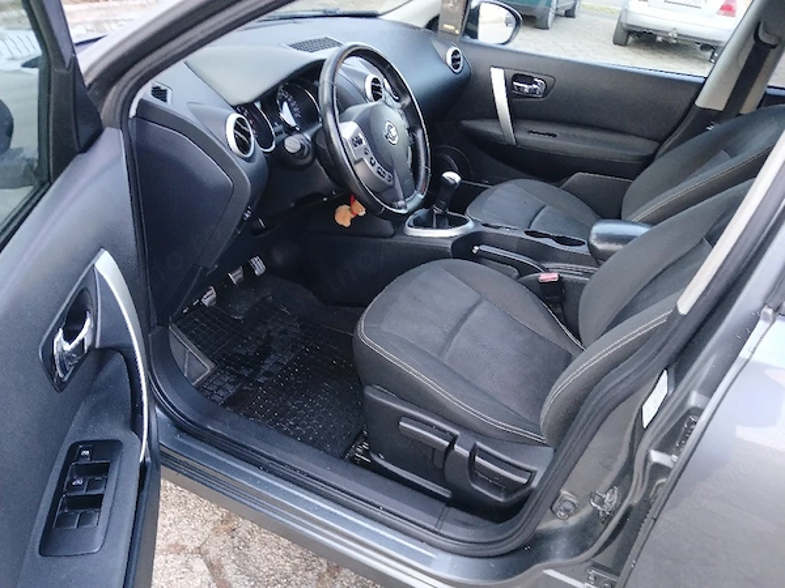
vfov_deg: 53.1
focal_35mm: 26
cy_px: 294
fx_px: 590
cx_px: 392
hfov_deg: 67.3
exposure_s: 1/50.3
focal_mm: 3.98
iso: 200
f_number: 1.8
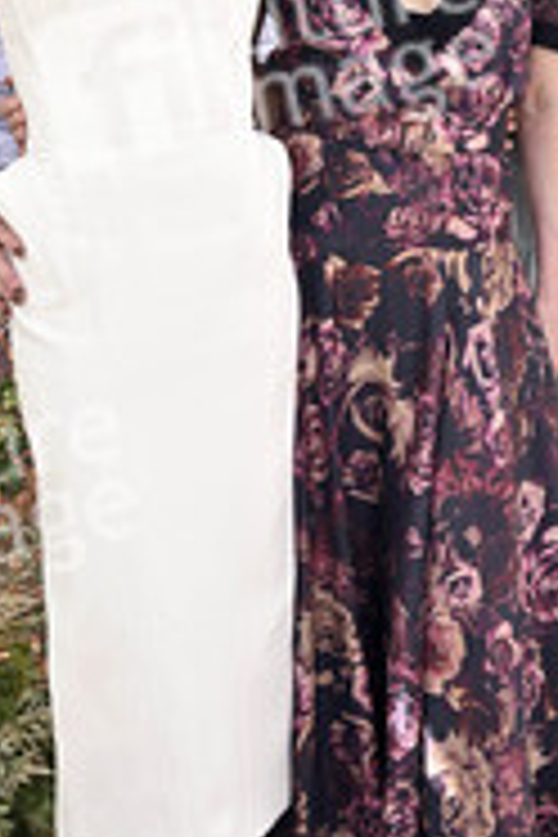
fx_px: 1953
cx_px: 396
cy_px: 288
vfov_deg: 24.1
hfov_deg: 16.2
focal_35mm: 84
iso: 250
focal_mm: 39
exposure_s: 1/320
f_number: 6.3
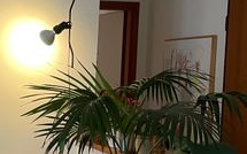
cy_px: 106
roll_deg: -1.6
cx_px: -61
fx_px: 518
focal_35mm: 77
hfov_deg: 24.0
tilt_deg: -3.5
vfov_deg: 16.9
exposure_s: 1/50
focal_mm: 4.2
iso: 160
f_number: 1.6
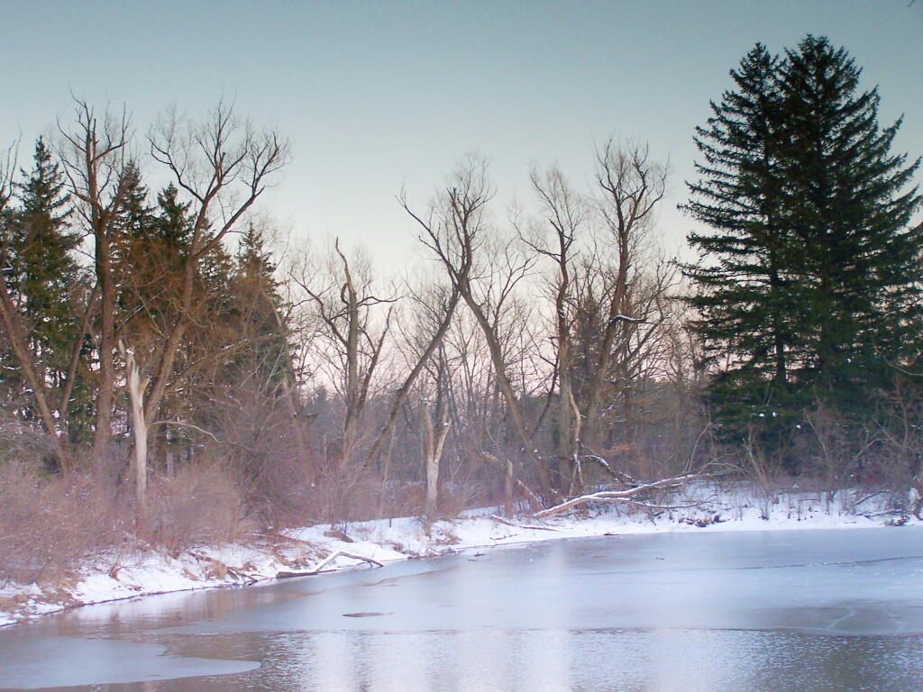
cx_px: 462
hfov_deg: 26.0
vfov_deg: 19.6
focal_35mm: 75
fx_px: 2000
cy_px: 346
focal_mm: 12.4
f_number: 3.2
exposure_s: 1/40
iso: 100
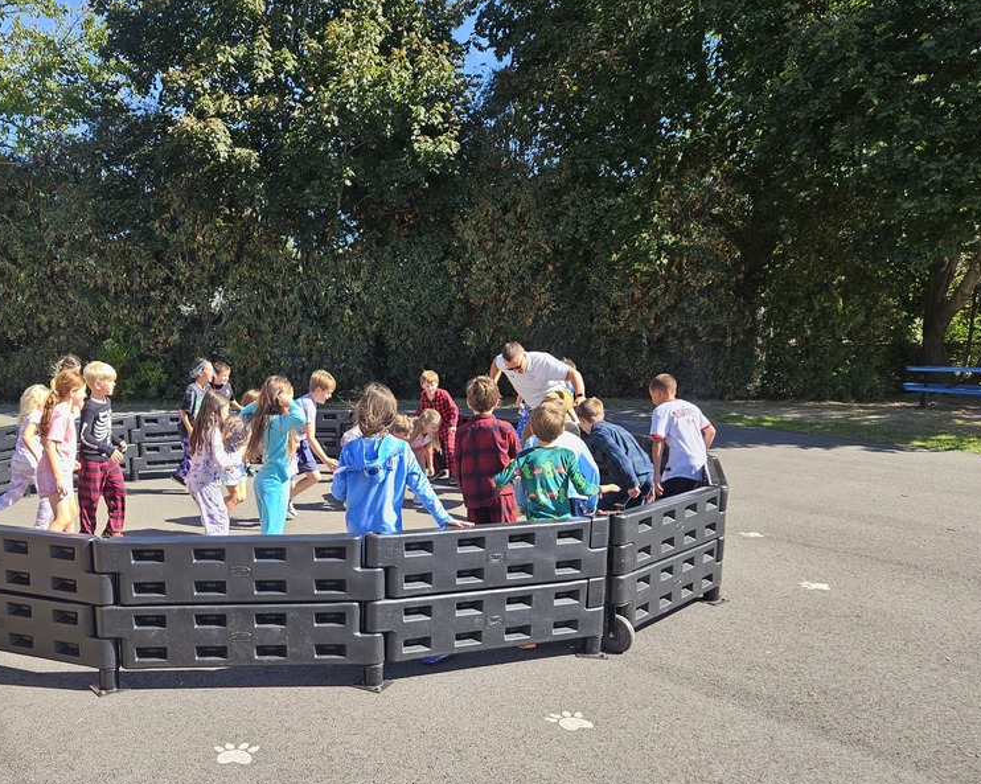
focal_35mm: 31
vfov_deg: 46.6
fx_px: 900
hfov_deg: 56.2
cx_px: 342
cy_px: 494
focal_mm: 5.4
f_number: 1.8
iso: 25
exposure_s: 1/512
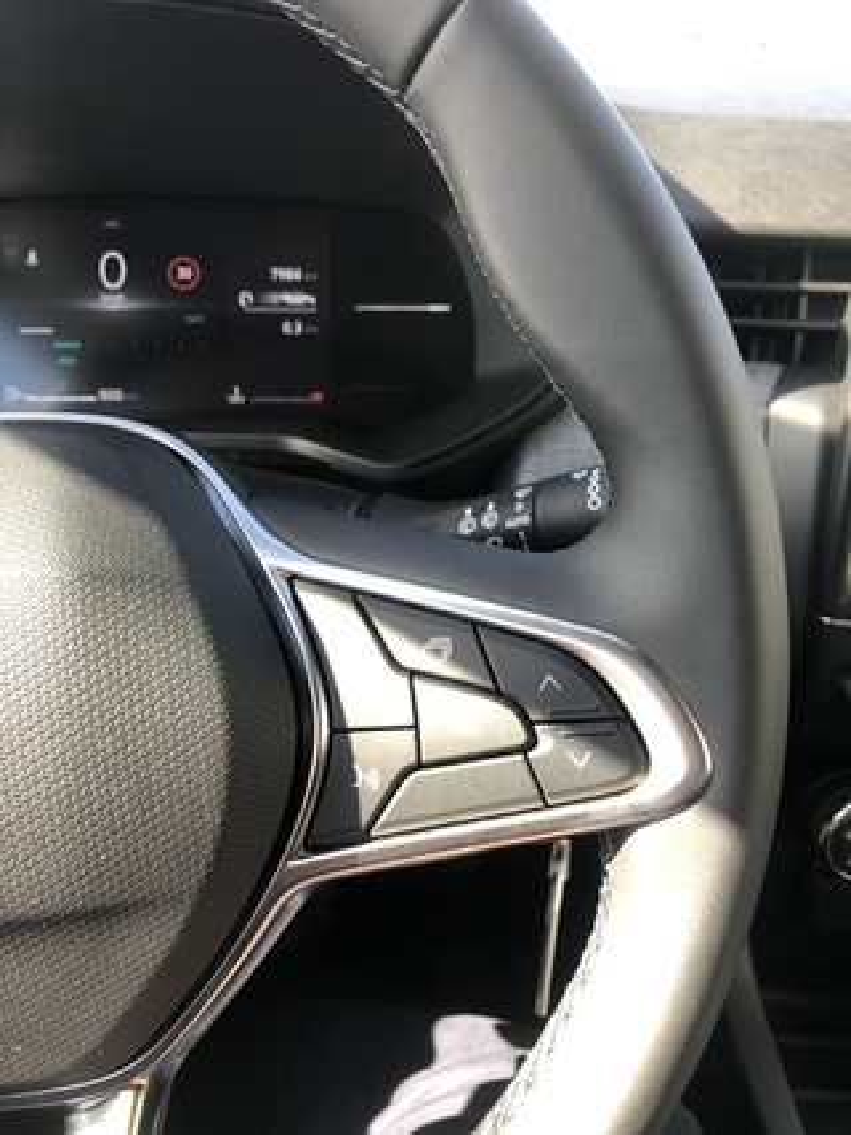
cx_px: 426
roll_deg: -1.2
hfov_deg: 49.7
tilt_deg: -32.0
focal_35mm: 28
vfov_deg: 63.5
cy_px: 568
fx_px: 918
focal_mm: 3.99
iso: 40
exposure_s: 1/109
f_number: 1.8
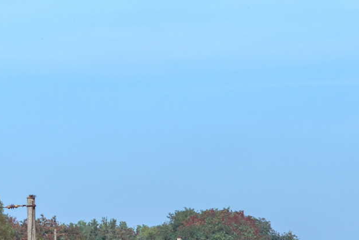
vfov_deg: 5.1
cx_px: -25
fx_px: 2693
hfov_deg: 7.6
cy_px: 299
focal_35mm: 270
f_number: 9
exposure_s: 1/320
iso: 100
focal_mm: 70
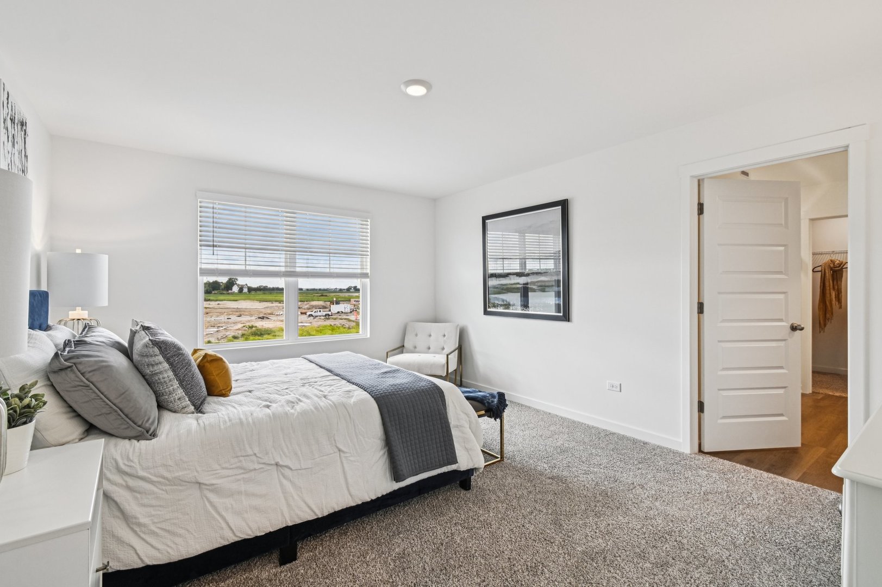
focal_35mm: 15
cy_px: 294
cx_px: 441
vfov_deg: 77.3
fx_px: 367
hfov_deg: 100.4
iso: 100
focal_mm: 10
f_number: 8
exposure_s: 1/30
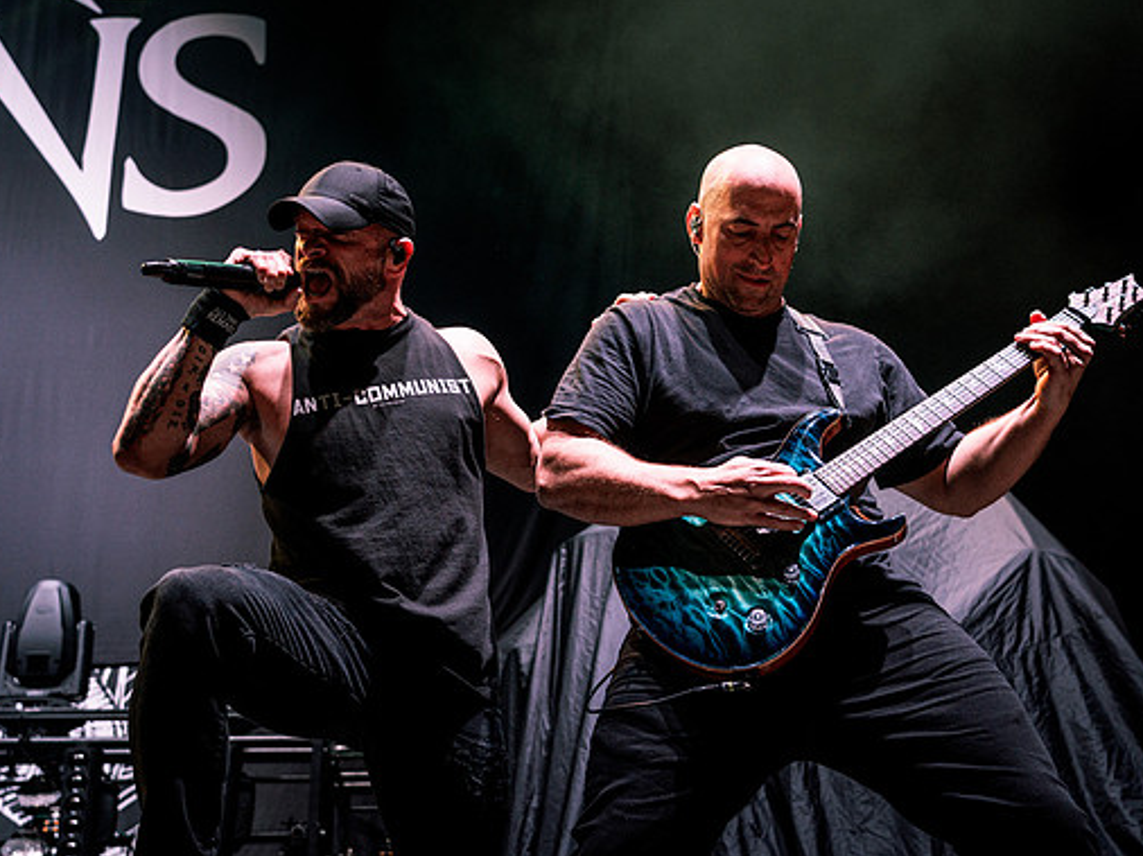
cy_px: 426
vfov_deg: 33.6
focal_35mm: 43
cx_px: 585
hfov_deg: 43.9
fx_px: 1419
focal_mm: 39
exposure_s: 1/200
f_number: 4
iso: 1600
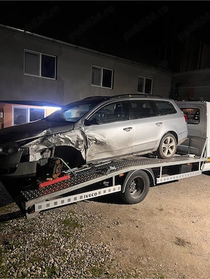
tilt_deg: -5.0
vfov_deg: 67.3
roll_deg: -3.7
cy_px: 140
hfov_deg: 53.1
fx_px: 210
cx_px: 105
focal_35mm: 26
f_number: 1.5
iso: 500
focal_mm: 5.7
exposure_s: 1/33
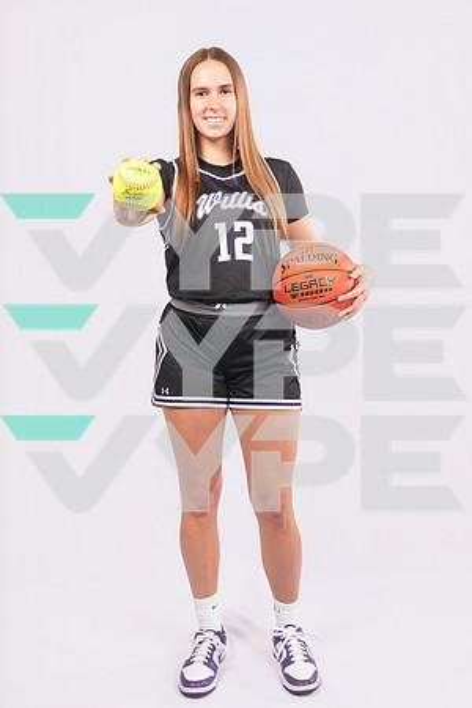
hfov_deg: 34.2
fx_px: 767
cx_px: 236
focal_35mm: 39
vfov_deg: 49.6
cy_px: 354
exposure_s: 1/200
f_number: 7.1
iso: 160
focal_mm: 39
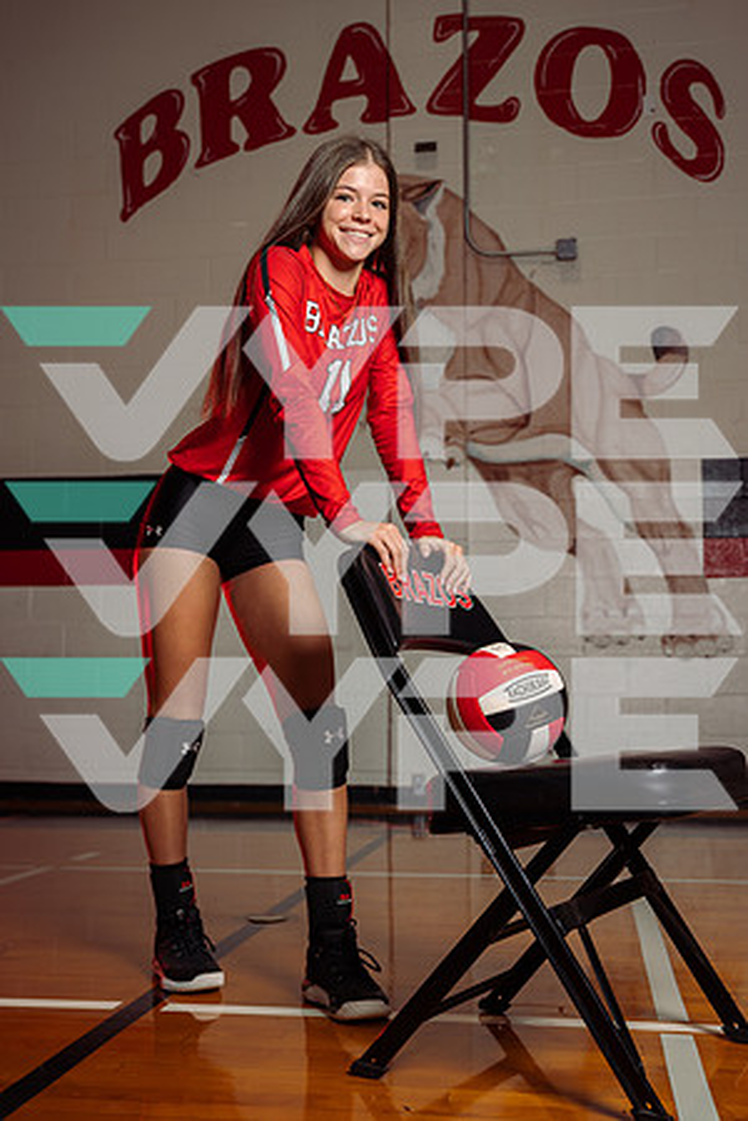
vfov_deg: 45.4
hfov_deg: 31.2
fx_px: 1340
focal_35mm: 43
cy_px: 560
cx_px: 374
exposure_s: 1/200
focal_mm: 43
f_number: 4.5
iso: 125
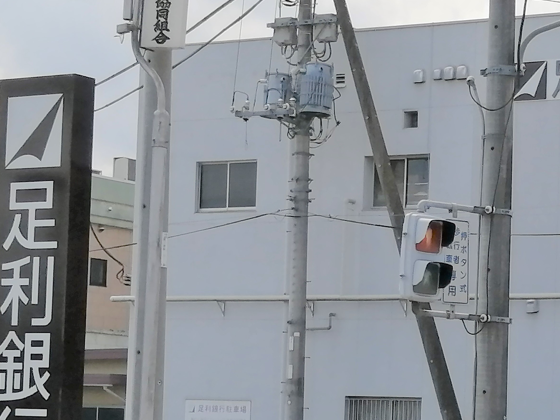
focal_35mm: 120
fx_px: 1941
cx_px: 551
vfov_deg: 12.3
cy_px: 335
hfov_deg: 16.1
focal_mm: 3.62
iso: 50
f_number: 1.8
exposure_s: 1/2415
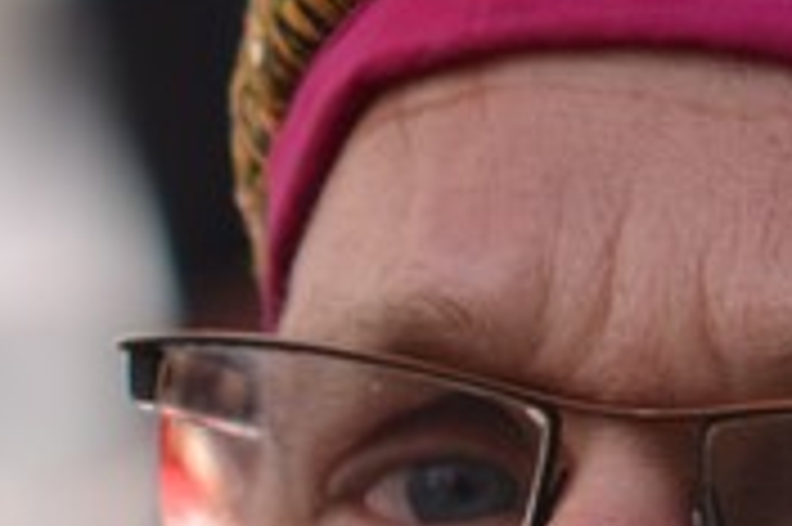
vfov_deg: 1.2
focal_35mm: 1178
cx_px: 531
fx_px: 25889
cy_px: 722
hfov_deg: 1.8
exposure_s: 1/400
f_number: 4
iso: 100
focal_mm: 135
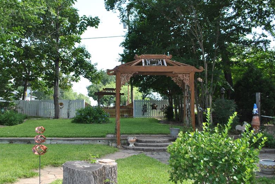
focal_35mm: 35
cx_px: 108
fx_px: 268
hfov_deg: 53.9
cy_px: 95
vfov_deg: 37.9
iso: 100
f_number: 4
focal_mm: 18
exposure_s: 1/200
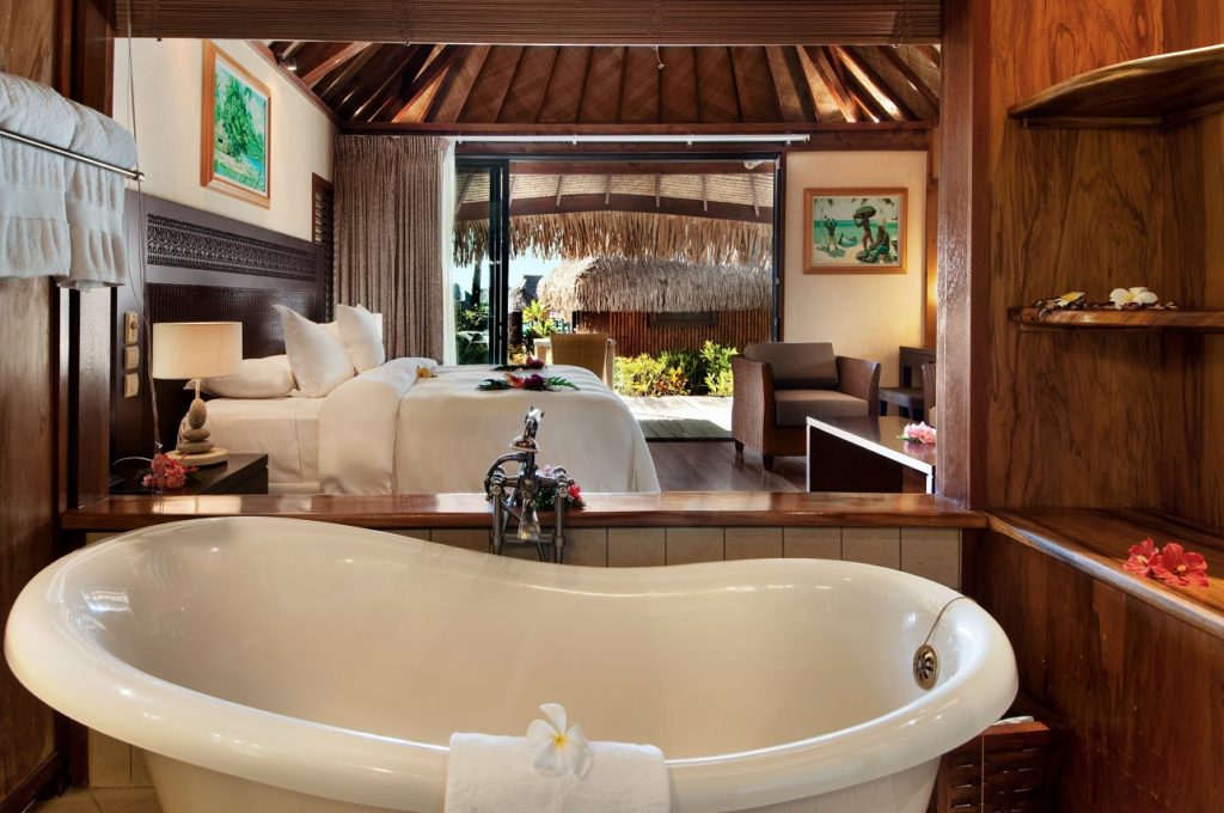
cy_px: 406
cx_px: 612
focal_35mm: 21
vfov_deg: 59.4
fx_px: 713
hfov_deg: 81.3
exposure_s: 1/2.5
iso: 200
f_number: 8
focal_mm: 14
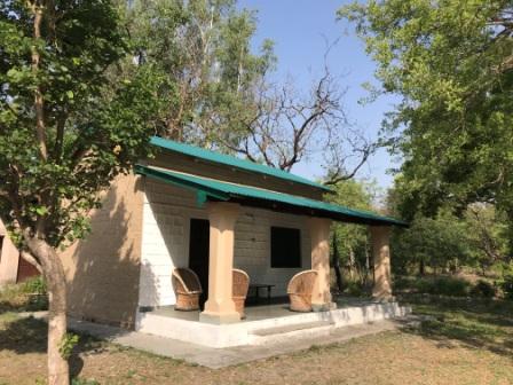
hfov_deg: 63.4
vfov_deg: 49.7
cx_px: 256
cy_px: 192
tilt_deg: +8.6
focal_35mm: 28
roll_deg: -0.8
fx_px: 415
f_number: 1.8
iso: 20
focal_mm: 3.99
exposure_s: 1/1681
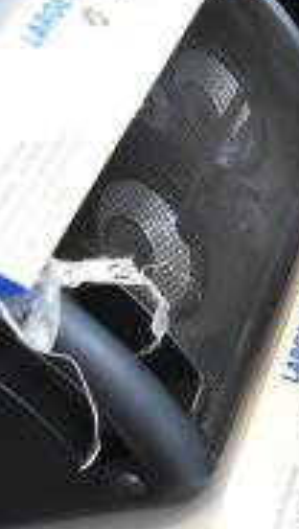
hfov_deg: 9.9
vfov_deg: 20.5
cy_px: 335
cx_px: 782
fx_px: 1461
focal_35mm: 104
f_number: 3.5
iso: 1600
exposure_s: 1/50
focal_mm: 20
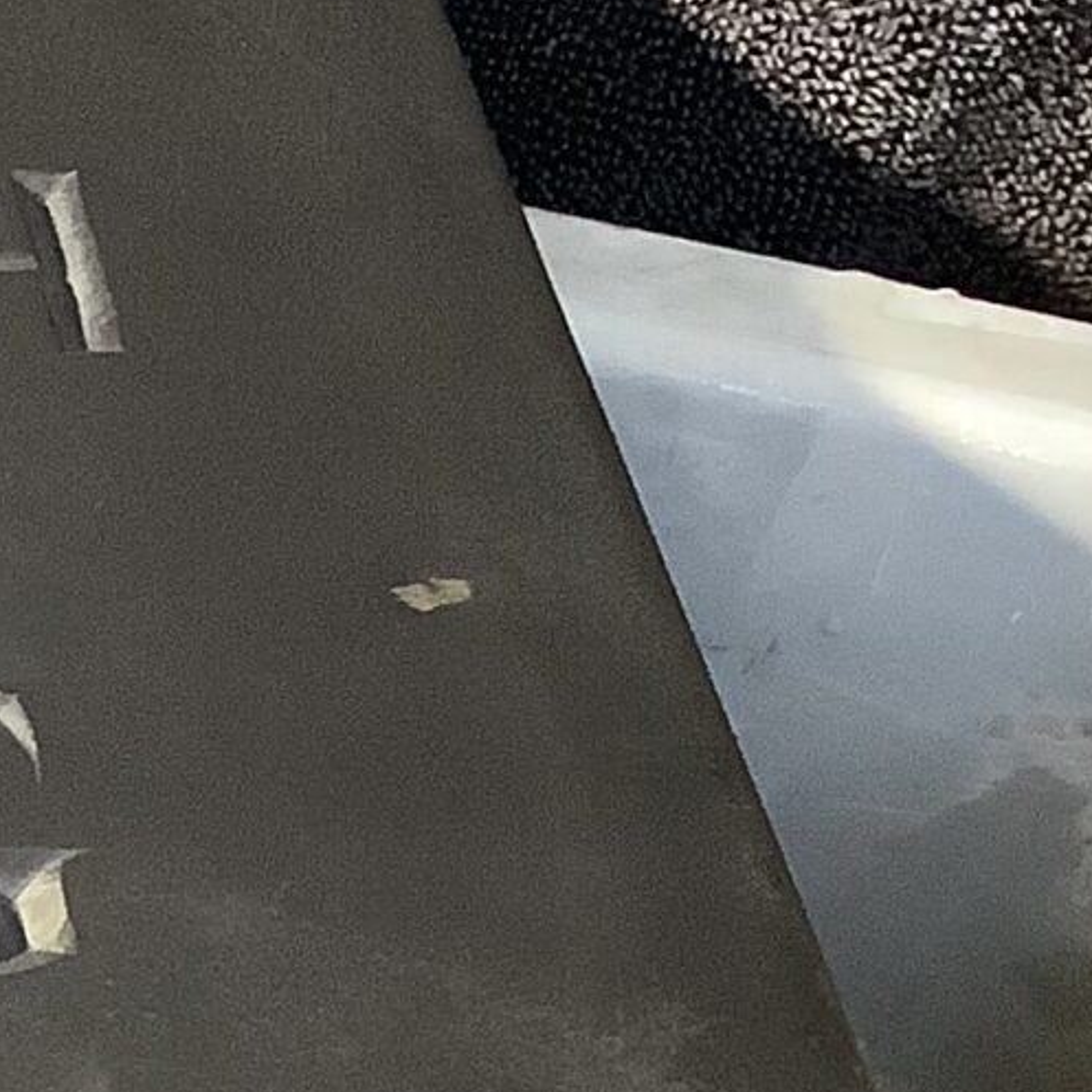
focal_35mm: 141
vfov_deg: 12.3
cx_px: -1149
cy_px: 1055
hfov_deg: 11.1
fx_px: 5032
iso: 320
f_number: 2.4
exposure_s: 1/60
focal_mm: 3.3
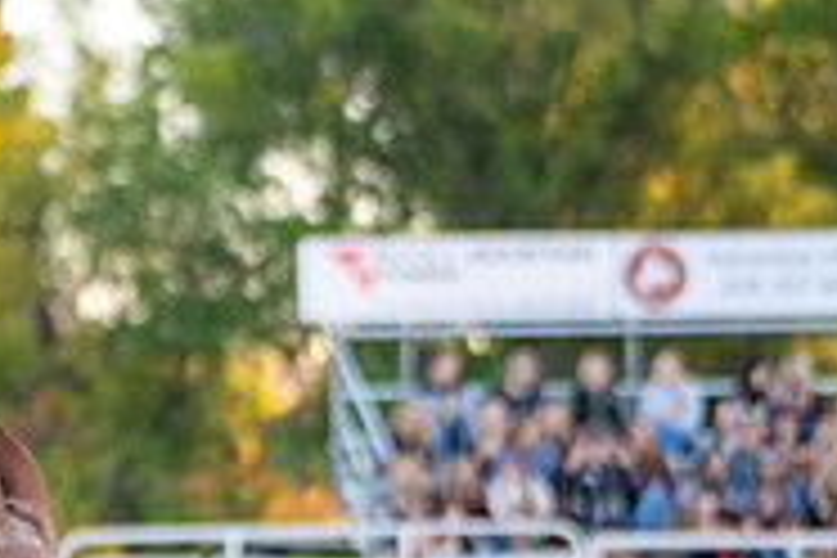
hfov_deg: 5.7
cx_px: -541
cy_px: 343
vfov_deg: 3.9
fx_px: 8253
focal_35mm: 355
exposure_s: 1/1250
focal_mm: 87
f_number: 2.8
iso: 1250
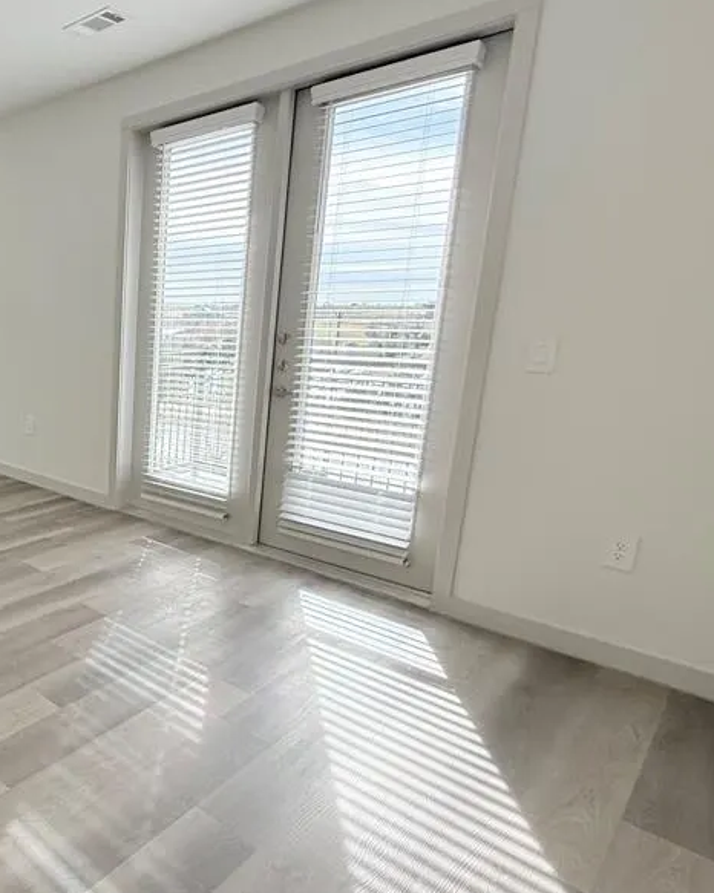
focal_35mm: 24
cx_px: -18
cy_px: 438
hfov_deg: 47.4
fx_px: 634
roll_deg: -0.1
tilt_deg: -10.2
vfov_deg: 70.3
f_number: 2.2
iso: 64
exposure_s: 1/381
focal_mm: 2.22
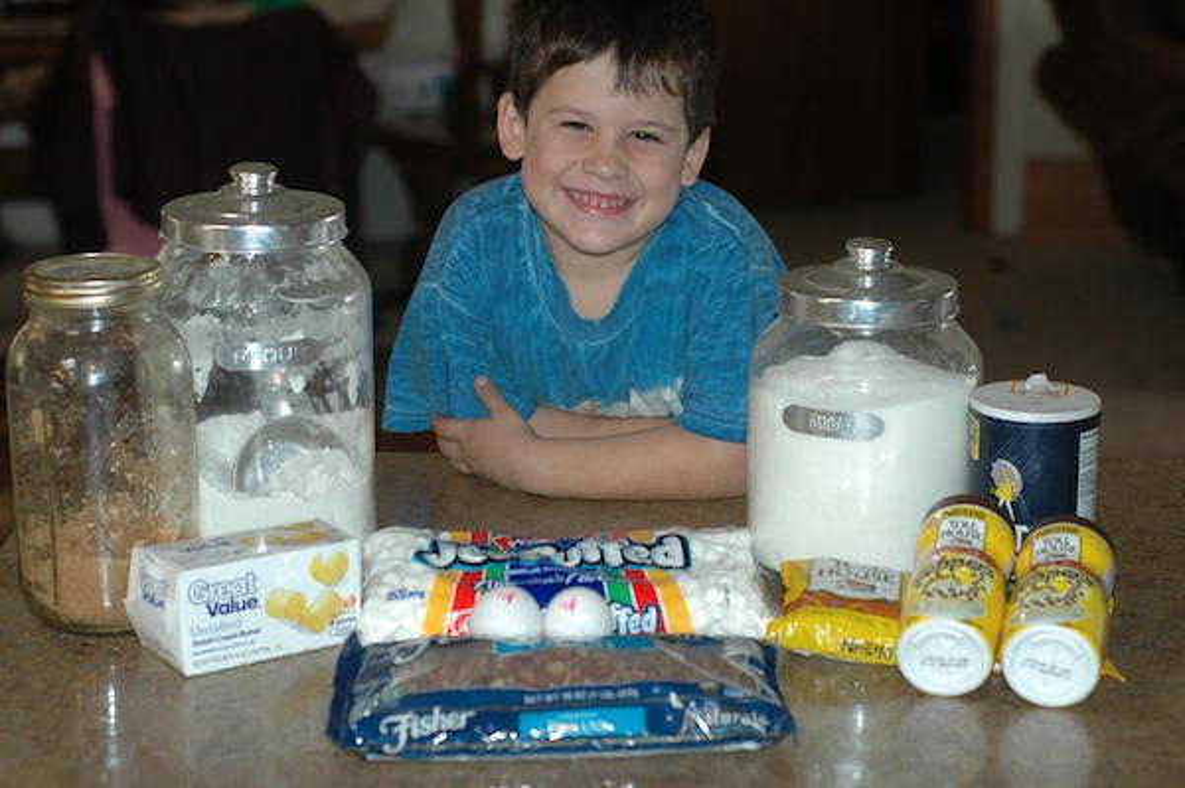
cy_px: 394
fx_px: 2467
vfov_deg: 18.2
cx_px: 592
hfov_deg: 27.0
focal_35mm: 75
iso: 400
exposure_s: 1/60
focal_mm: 50
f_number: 3.5
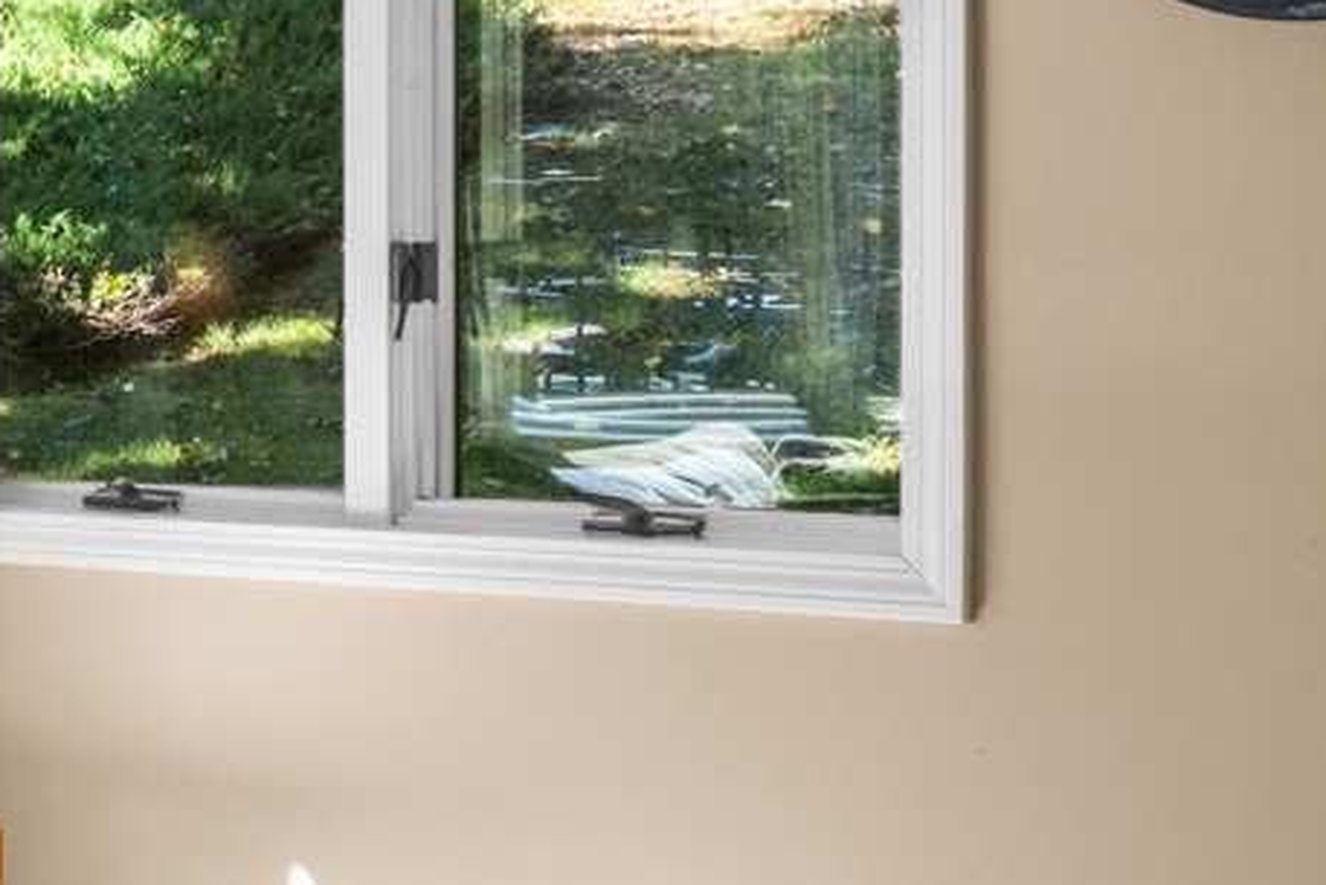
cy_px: 257
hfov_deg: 14.2
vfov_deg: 12.8
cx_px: -1694
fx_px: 3932
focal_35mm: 107
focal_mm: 19.5
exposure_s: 1/15
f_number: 9
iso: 400
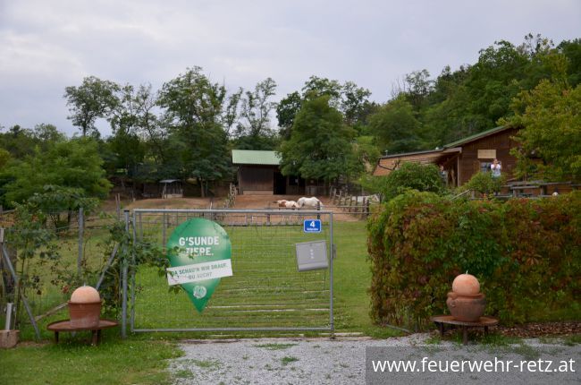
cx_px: 290
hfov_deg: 43.7
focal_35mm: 45
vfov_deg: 29.7
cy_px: 192
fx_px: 724
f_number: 4.2
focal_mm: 30
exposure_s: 1/200
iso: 100
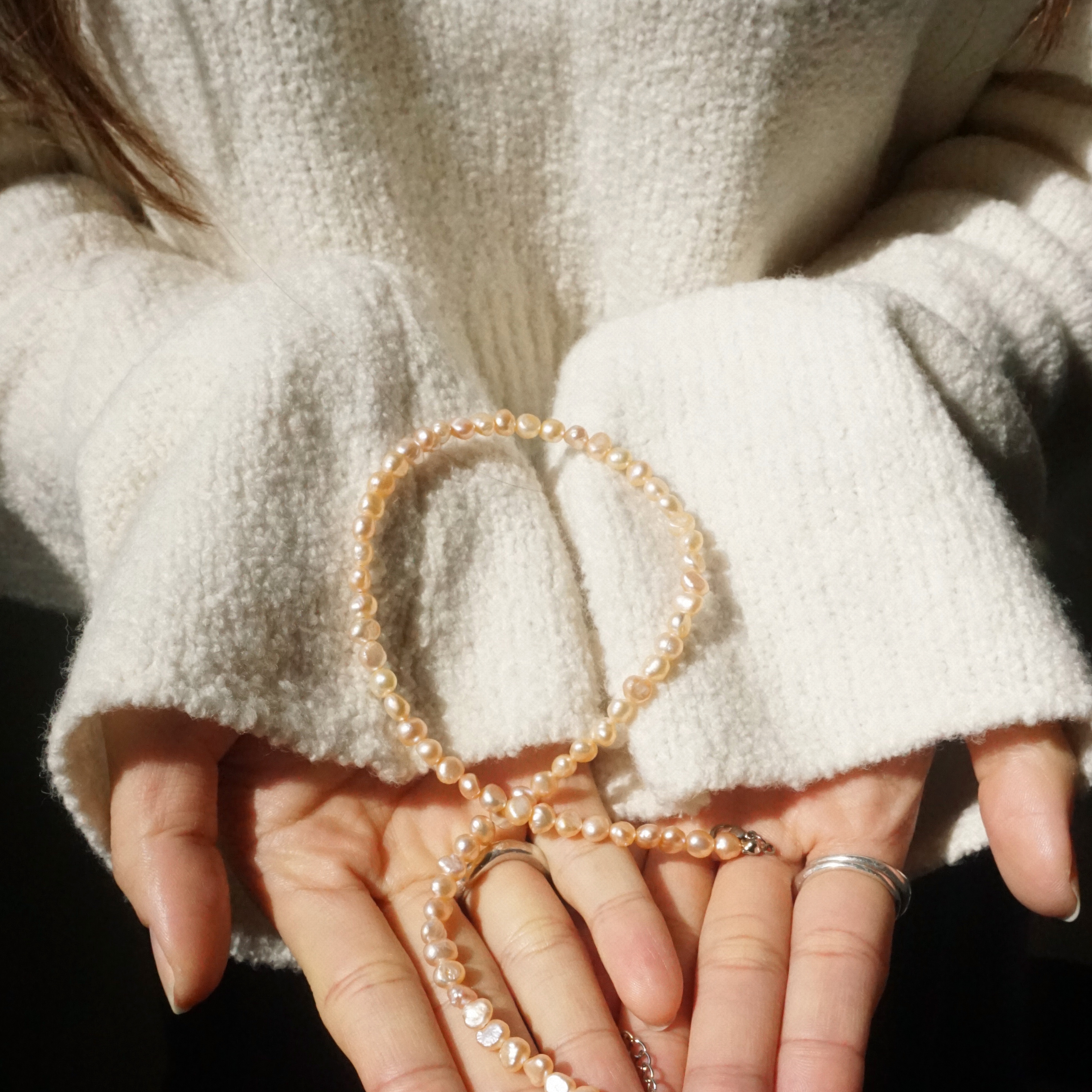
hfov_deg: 34.9
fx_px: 1736
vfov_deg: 34.7
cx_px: 537
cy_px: 682
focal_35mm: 49
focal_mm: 25
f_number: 16
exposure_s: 1/4000
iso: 3200
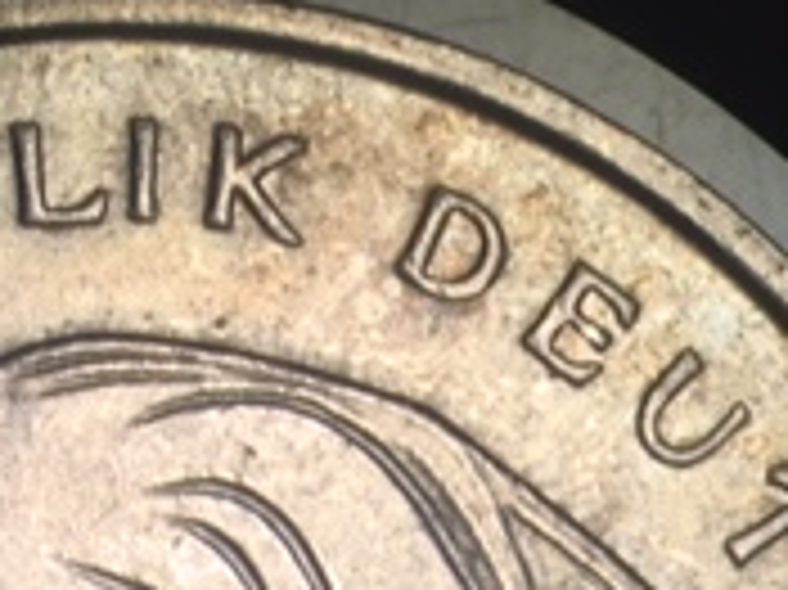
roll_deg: -6.2
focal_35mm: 106
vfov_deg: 12.8
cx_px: 68
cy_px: 1027
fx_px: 2411
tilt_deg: -43.7
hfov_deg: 18.2
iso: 40
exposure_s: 1/120
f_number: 2.2
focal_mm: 4.15
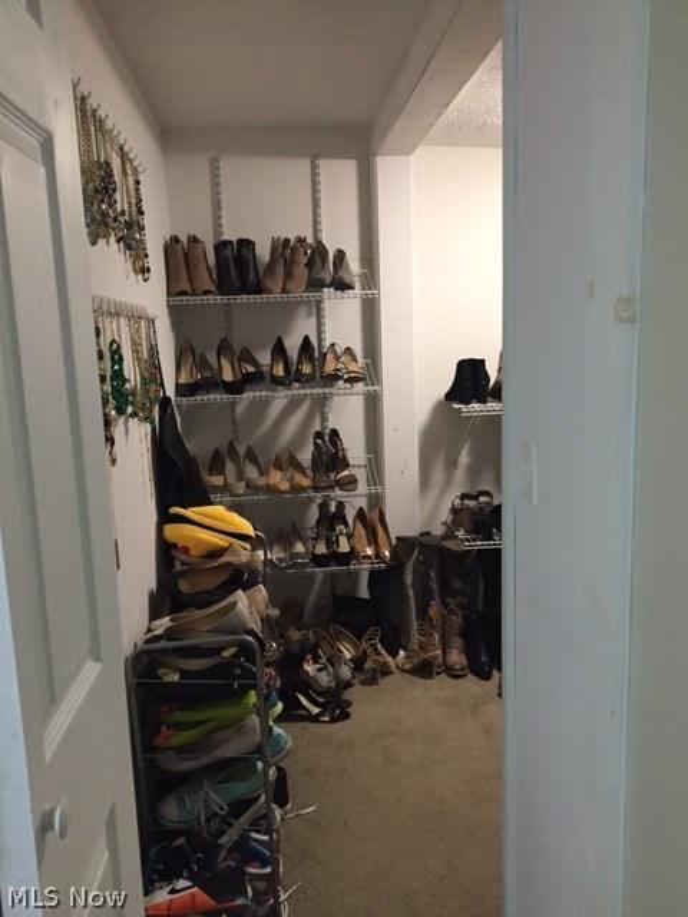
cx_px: 344
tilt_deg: -9.2
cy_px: 458
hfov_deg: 48.2
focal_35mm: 29
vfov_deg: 61.7
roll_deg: +1.7
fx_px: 769
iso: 250
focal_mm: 4.15
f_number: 2.2
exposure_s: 1/33
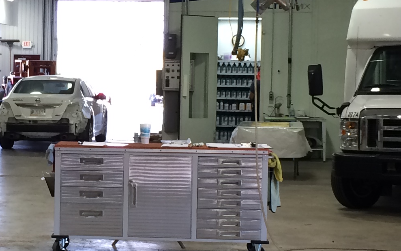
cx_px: 75
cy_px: 103
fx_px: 1147
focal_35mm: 105
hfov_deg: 19.6
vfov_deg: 12.5
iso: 40
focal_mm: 4.12
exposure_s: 1/40
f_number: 2.2
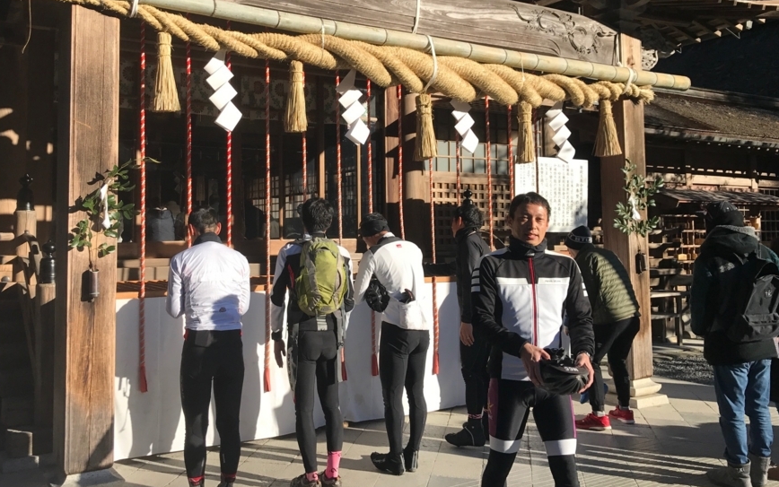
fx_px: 743
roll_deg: +0.0
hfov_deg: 55.1
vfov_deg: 36.2
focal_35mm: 35
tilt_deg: +3.3
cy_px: 192
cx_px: 331
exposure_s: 1/1709
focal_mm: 3.99
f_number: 1.8
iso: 20
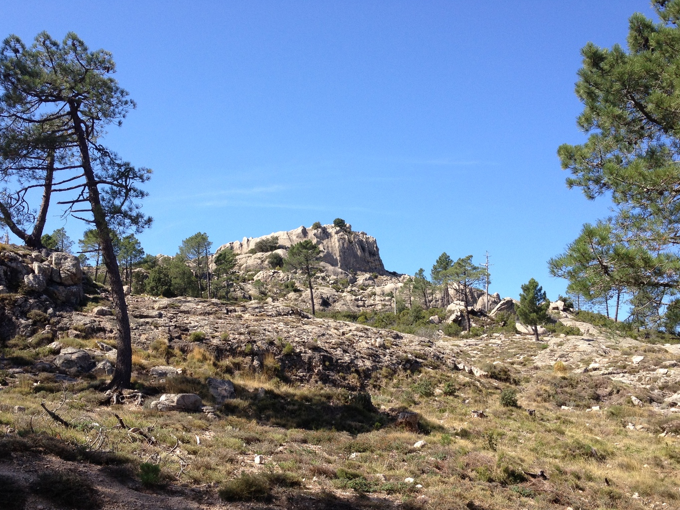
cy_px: 292
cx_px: 327
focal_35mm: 41
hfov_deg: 45.8
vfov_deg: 35.1
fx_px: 805
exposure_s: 1/746
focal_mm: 4.28
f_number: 2.4
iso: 64
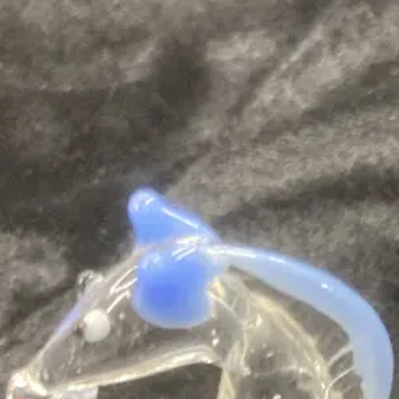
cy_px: 529
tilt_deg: -51.6
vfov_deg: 16.0
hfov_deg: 15.2
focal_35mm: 103
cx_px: 652
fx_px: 1343
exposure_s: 1/25
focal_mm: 3.99
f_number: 1.8
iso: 400
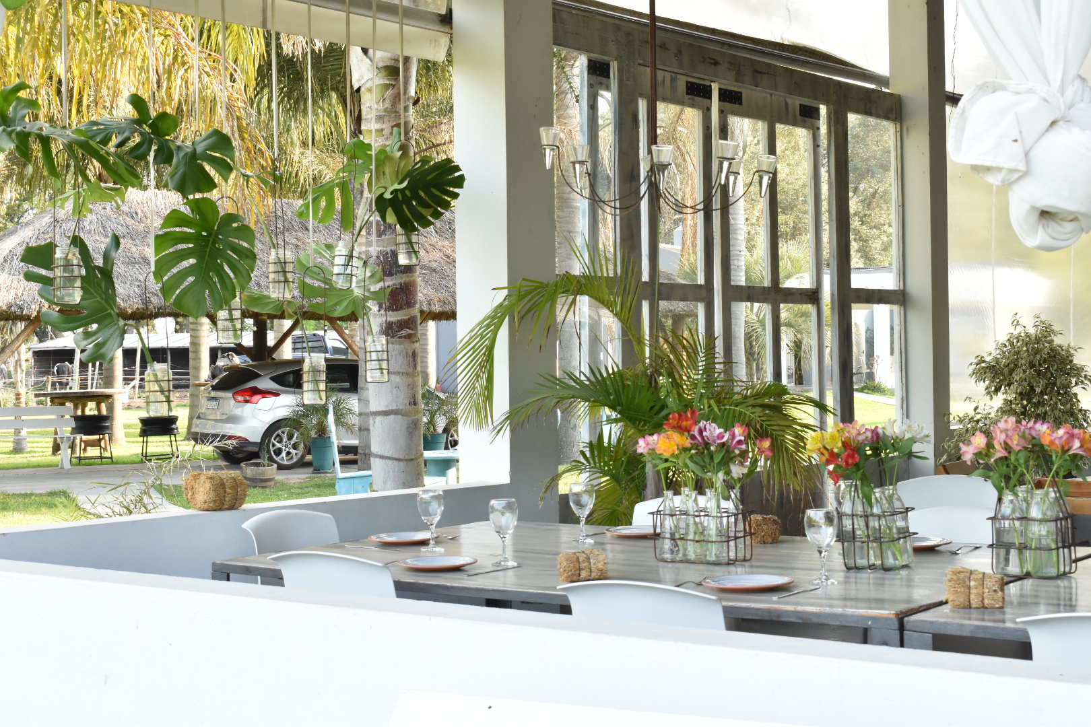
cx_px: 546
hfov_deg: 35.1
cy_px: 364
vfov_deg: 23.8
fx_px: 1727
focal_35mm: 57
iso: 1000
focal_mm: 38
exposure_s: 1/125
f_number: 13
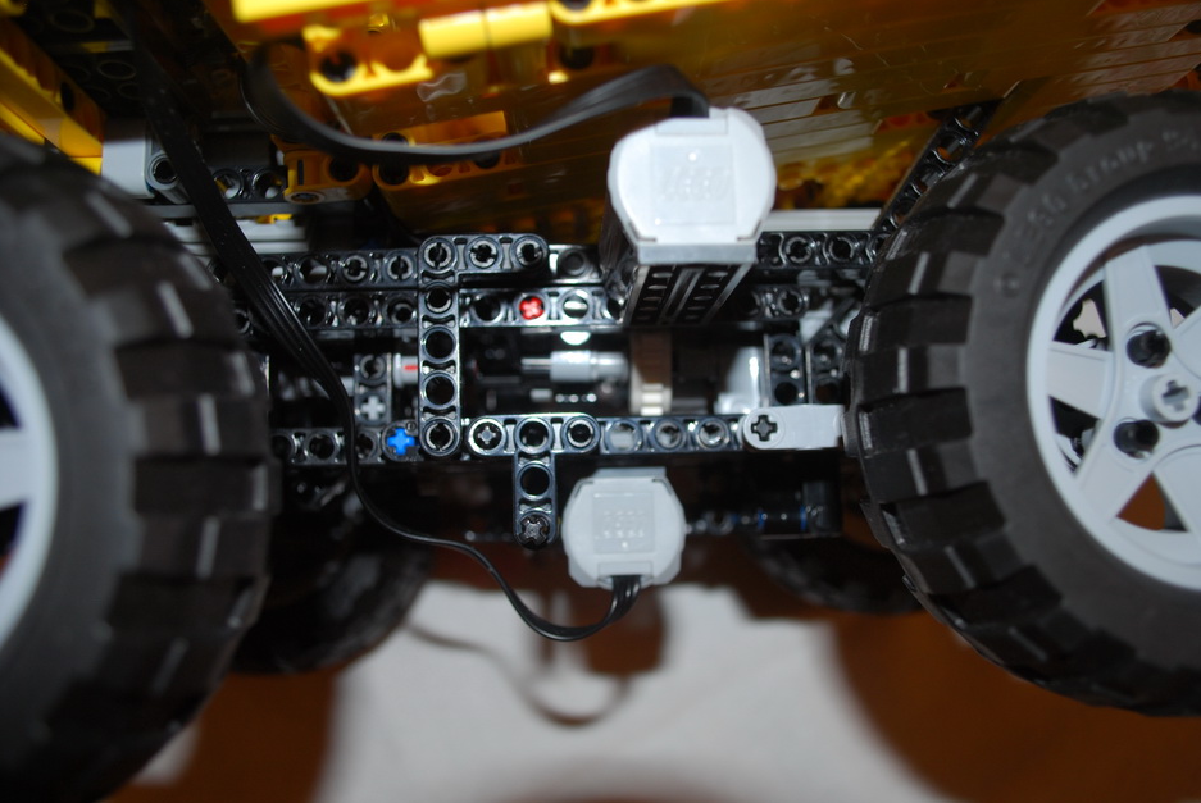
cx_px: 619
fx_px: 1035
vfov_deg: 42.4
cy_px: 396
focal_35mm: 31
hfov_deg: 60.2
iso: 200
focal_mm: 20
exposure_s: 1/60
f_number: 3.8
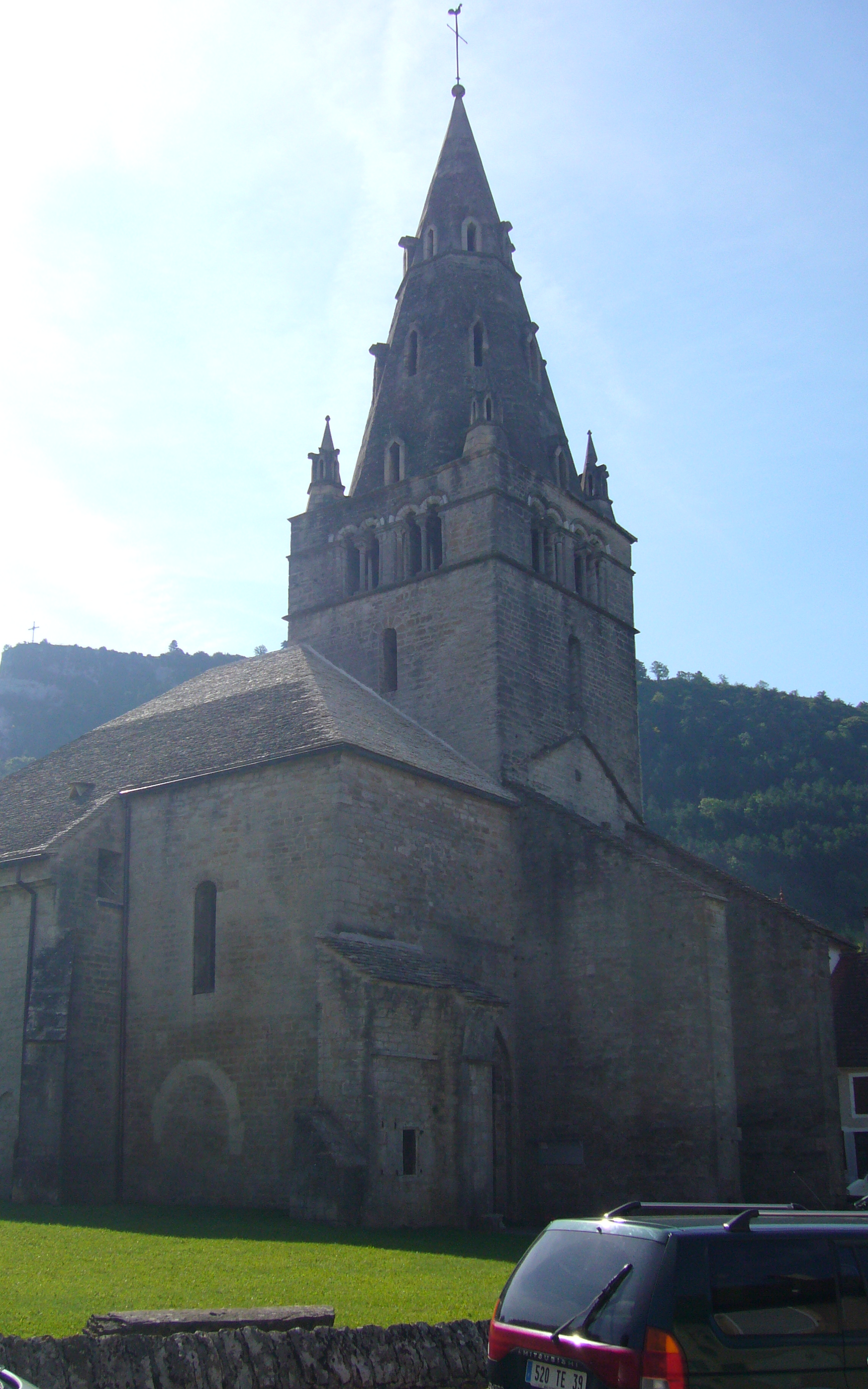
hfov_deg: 33.6
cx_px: 415
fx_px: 1438
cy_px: 679
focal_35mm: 38
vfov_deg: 51.5
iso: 100
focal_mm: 5.8
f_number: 5.6
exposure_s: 1/500
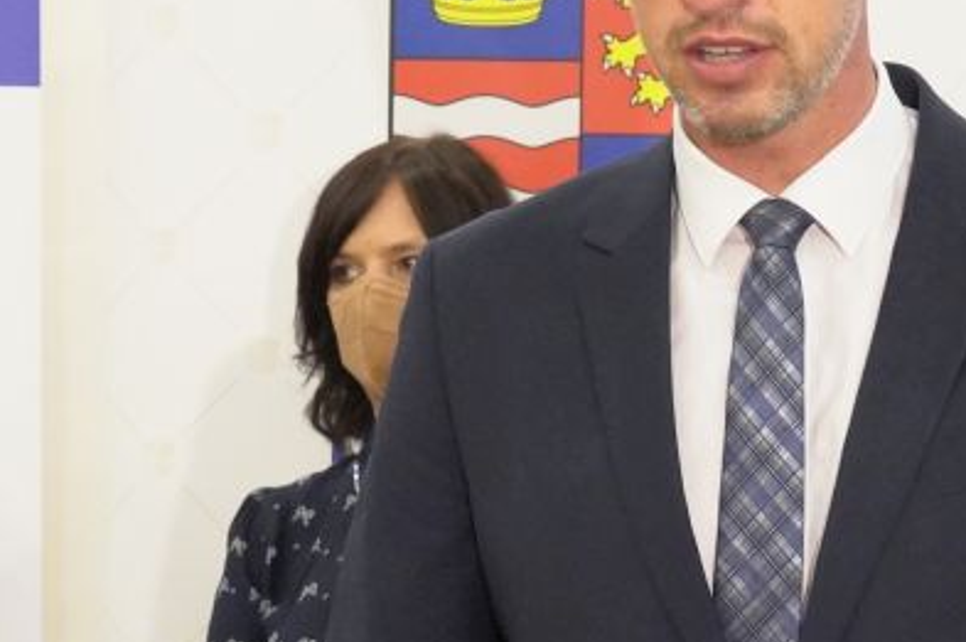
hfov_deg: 13.6
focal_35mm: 150
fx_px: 4020
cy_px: 683
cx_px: 823
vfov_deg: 9.1
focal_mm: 46
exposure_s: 1/30
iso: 12800
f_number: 10
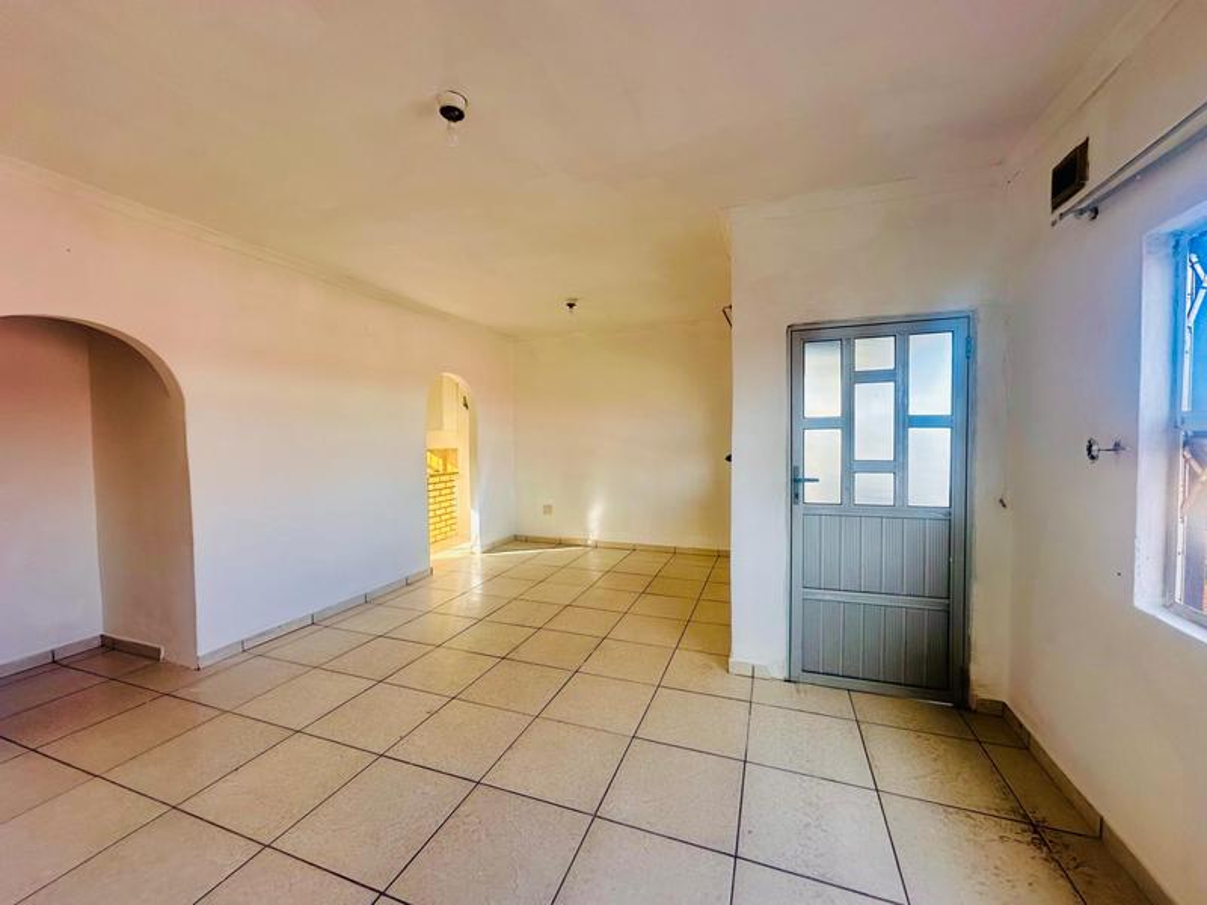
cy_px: 452
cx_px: 604
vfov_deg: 85.7
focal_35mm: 14
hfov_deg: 102.1
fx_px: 488
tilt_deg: -2.0
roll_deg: +0.5
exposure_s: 1/158
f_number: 2.2
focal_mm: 2.22
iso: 40
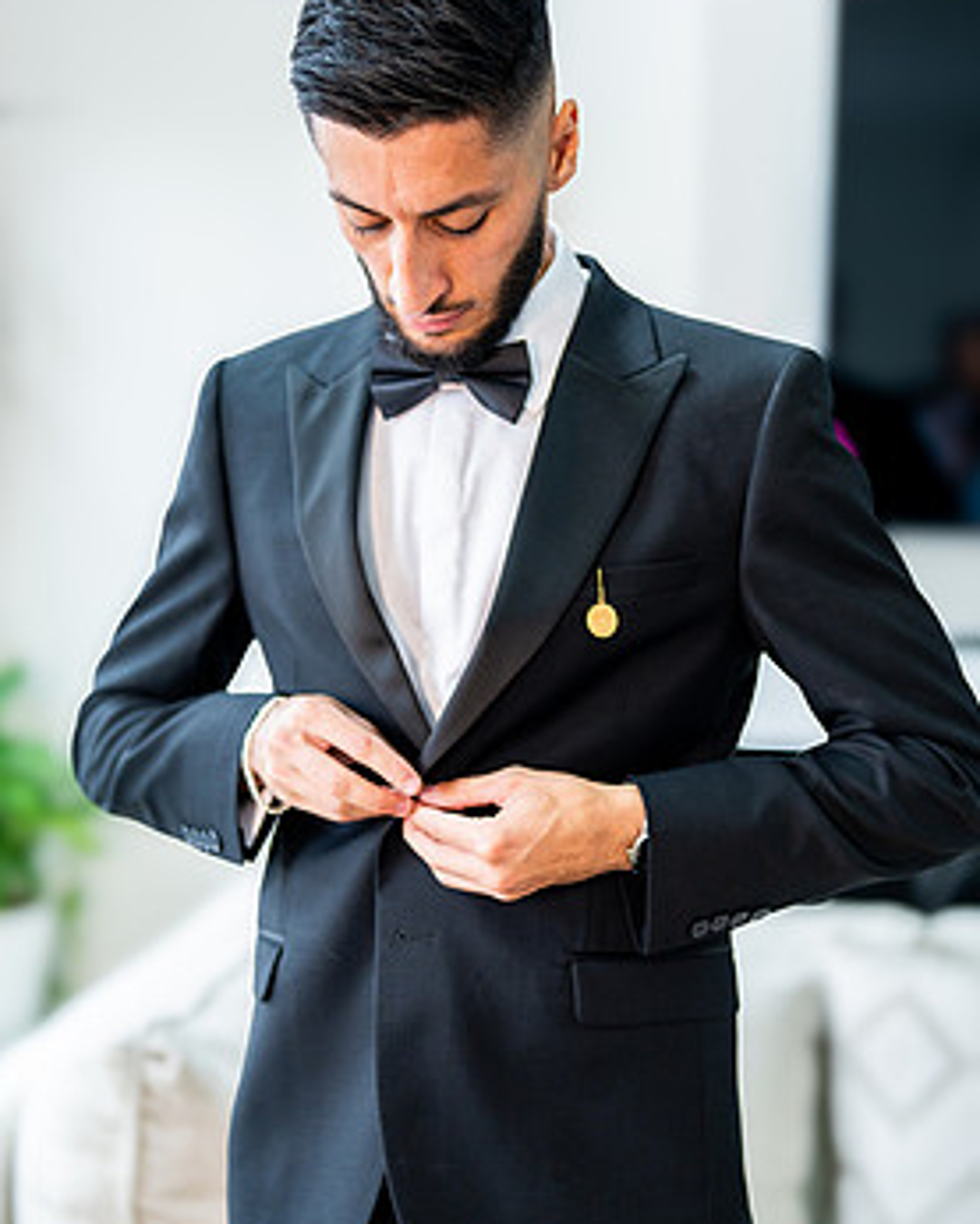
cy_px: 658
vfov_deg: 30.9
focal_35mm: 61
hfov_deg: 25.0
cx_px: 492
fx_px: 2211
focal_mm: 50
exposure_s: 1/250
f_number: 1.4
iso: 500
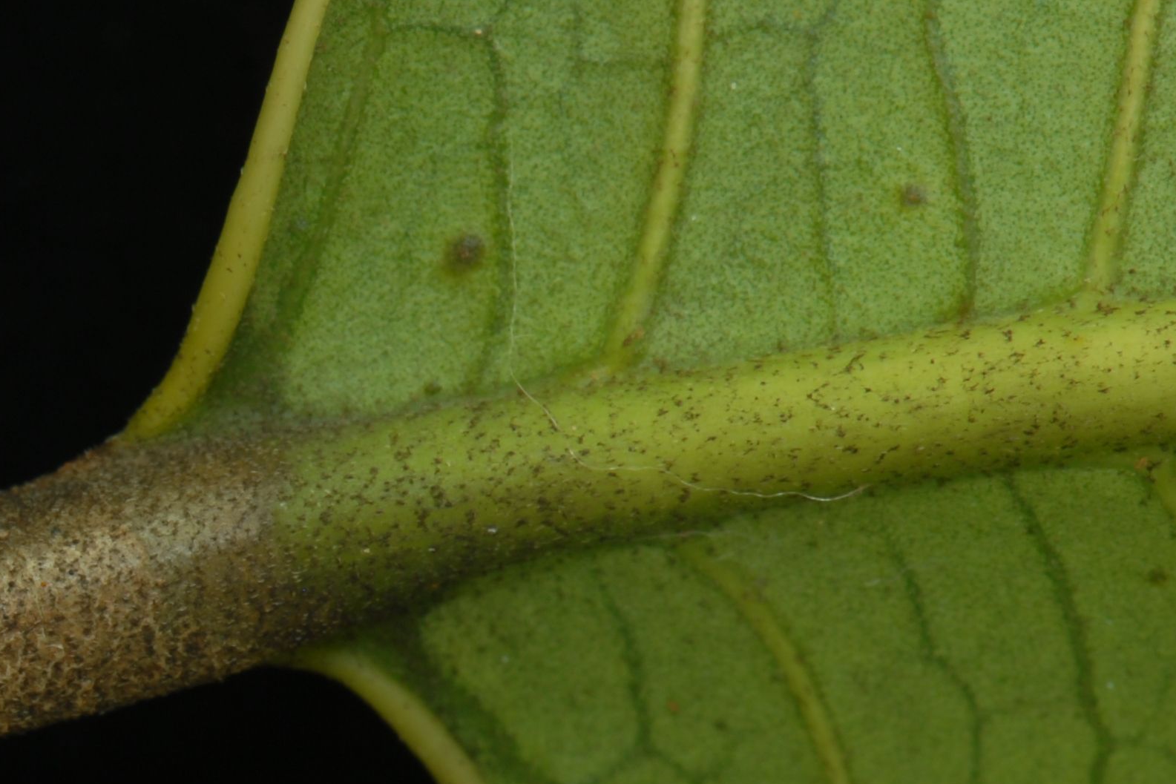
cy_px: 627
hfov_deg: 5.3
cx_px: -231
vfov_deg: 3.6
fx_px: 12584
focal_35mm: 385
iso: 100
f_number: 18
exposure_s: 4
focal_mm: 105
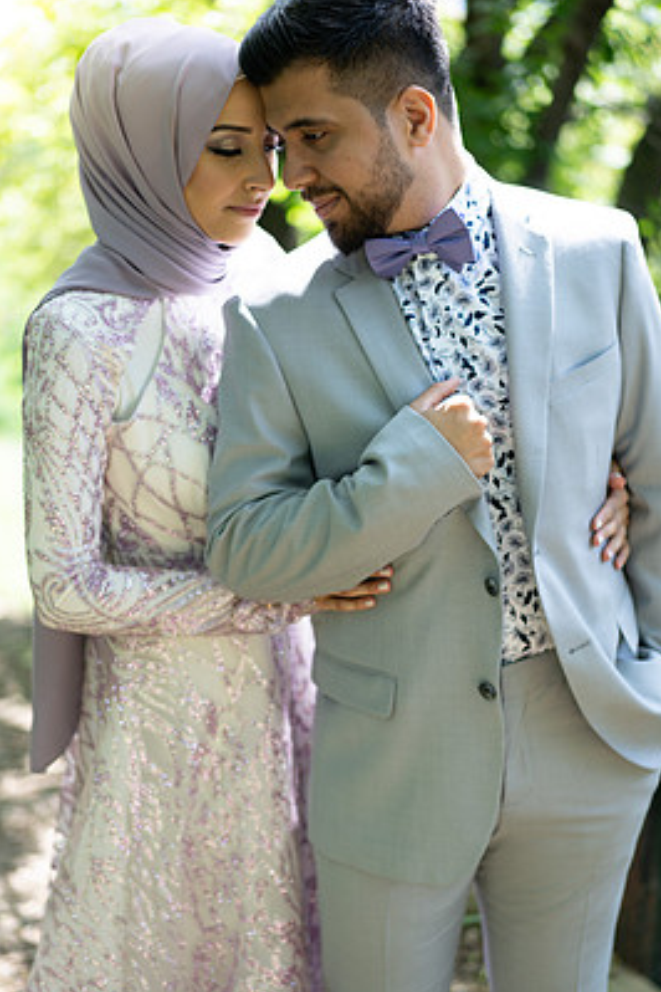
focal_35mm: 62
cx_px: 345
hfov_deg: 21.9
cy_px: 487
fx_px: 1707
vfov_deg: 32.4
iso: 100
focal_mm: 55
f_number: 1.8
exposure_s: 1/500
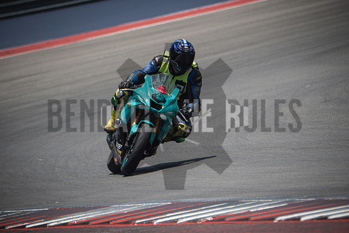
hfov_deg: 3.4
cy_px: 116
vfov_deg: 2.3
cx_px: 174
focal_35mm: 600
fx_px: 5818
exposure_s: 1/2000
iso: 640
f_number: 5.6
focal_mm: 400
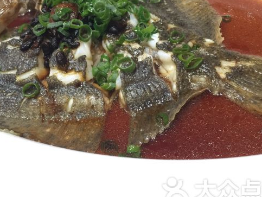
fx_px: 318
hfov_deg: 44.6
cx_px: 108
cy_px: 76
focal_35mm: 42
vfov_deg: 34.2
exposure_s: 1/17
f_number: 2.2
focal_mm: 4.15
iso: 64
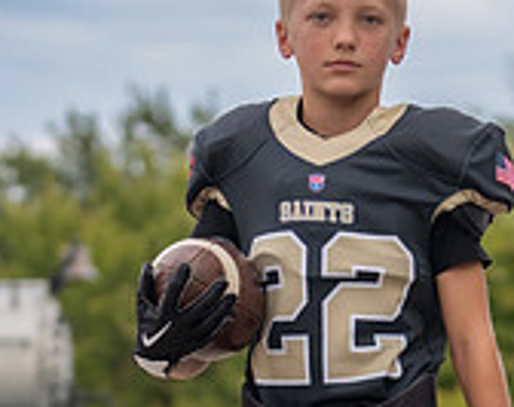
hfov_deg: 7.1
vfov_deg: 5.6
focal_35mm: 274
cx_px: 382
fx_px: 4151
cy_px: 463
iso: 100
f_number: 2.8
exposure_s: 1/500
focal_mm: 70
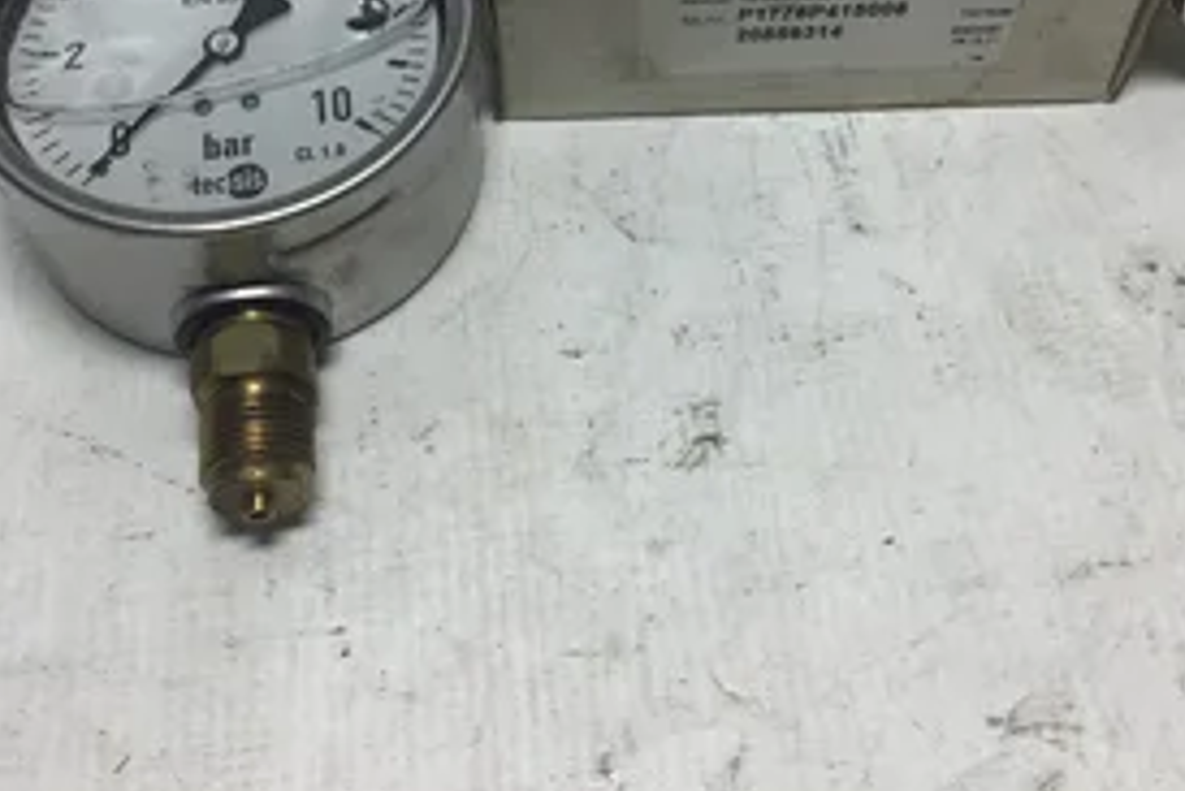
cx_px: 584
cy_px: 156
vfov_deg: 28.1
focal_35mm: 47
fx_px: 1548
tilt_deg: -52.9
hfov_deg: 41.9
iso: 25
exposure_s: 1/222
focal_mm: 3.3
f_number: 2.4
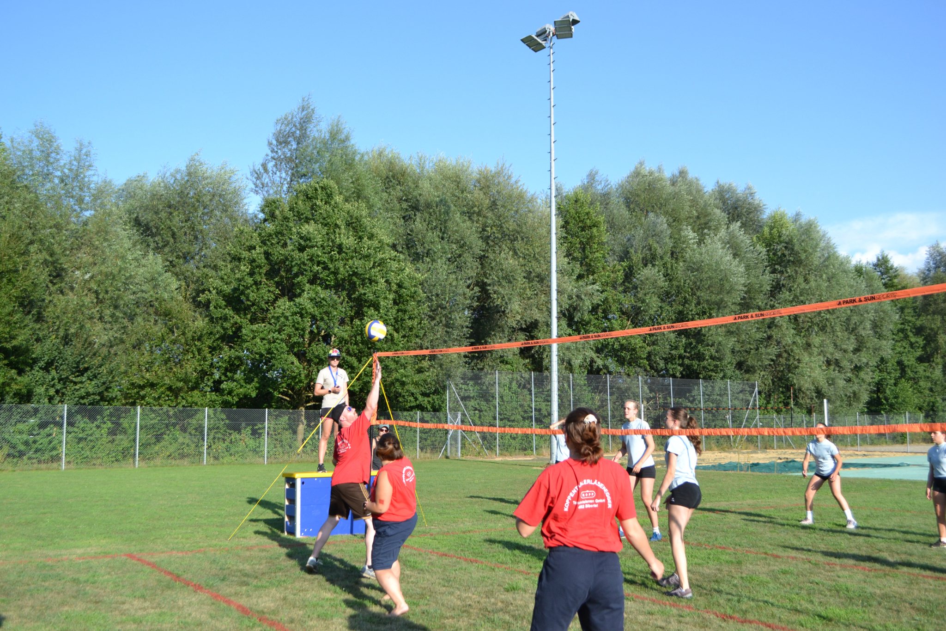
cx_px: 473
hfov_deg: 57.2
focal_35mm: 33
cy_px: 316
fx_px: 867
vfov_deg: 40.0
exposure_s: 1/1250
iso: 400
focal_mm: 22
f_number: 5
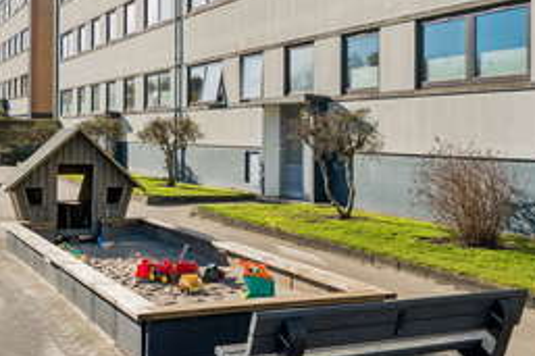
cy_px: 125
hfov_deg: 36.8
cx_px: 235
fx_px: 802
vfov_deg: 24.9
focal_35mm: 54
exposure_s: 1/400
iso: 400
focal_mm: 33
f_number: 10
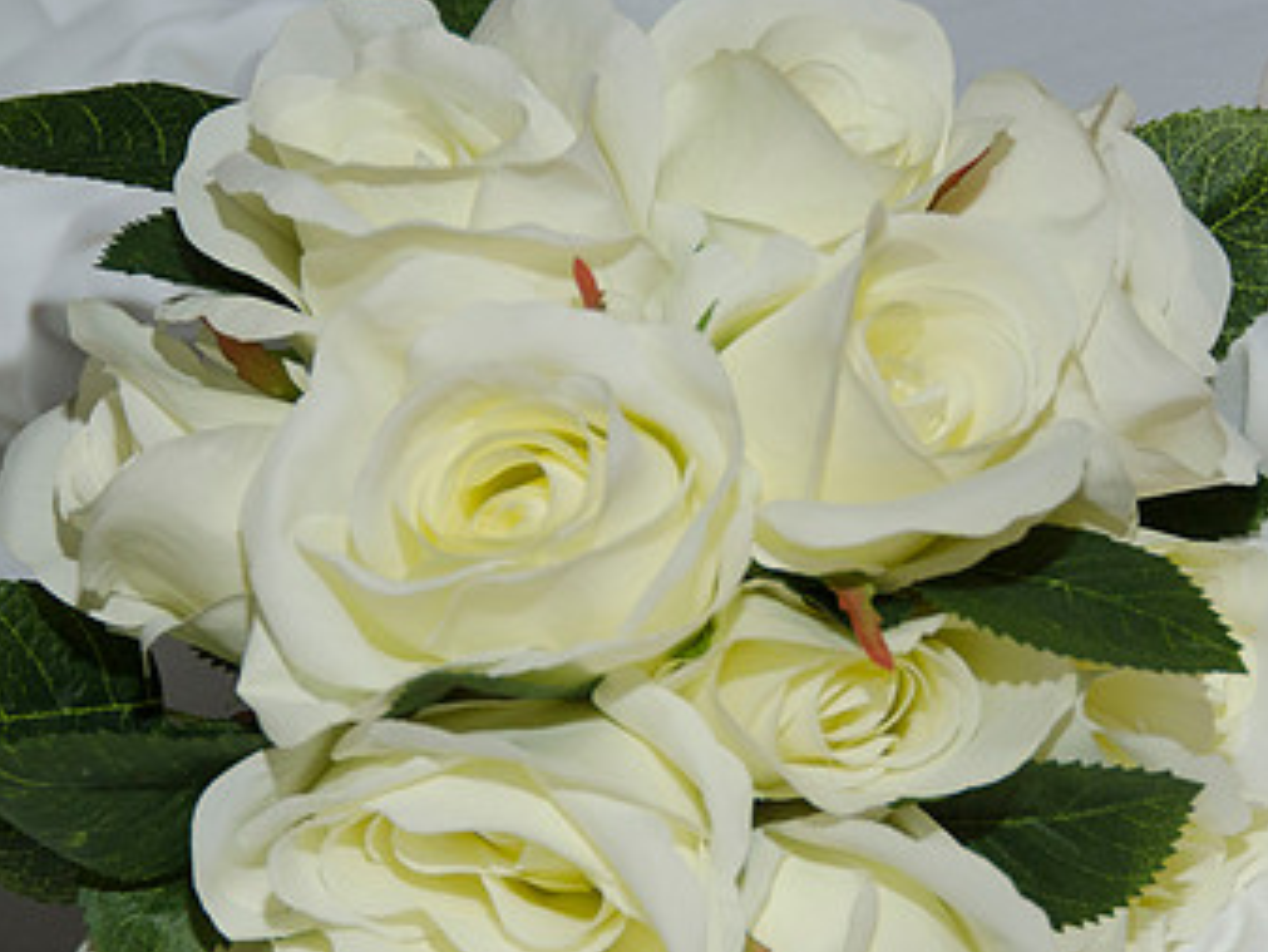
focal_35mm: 223
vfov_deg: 6.7
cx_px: 632
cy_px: 591
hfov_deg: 8.9
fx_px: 8172
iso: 400
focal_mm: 90
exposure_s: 1/60
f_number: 5.6
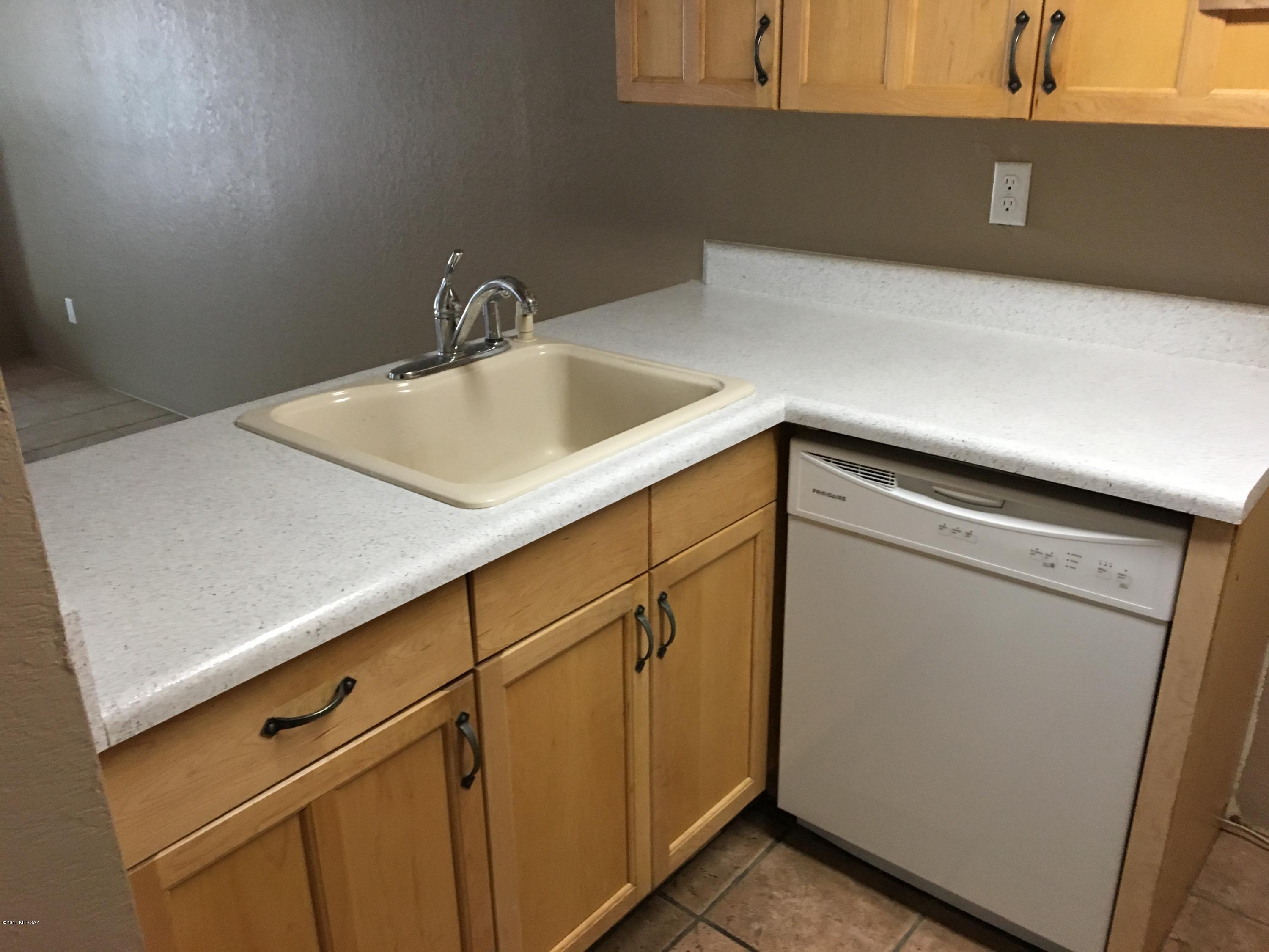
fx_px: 1063
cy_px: 476
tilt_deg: -21.5
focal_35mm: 29
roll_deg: +1.1
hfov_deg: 61.7
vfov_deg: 48.2
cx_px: 634
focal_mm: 4.15
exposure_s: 1/30
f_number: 2.2
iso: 125
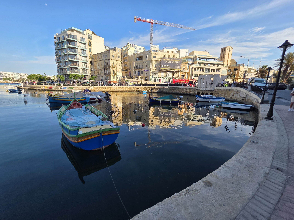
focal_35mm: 13
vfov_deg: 89.9
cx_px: 147
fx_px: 110
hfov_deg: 106.2
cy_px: 110
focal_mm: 2.2
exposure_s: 1/1307
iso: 40
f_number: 1.9
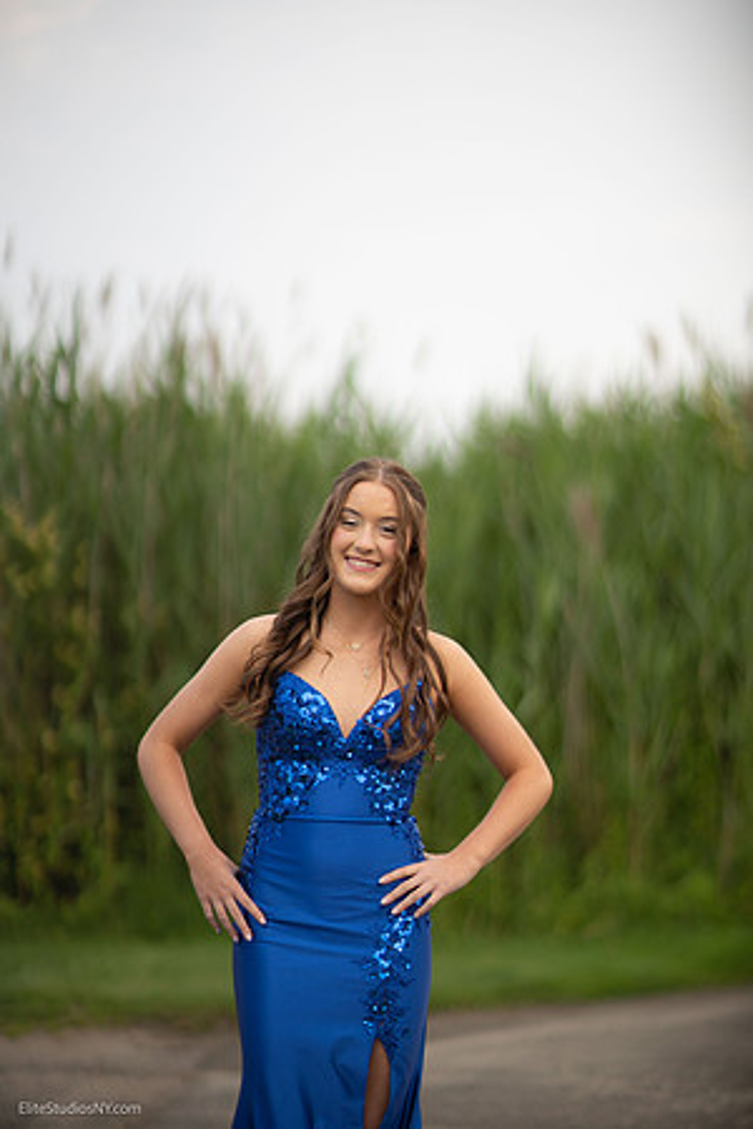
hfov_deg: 16.1
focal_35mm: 85
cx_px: 376
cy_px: 564
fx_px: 2667
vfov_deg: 23.9
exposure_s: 1/3200
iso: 100
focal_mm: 85
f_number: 1.3
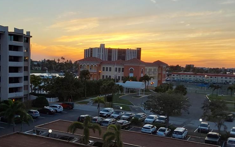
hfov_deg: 48.1
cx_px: 104
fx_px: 263
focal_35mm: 41
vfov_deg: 31.1
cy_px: 90
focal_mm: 2.91
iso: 50
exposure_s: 1/237
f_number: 1.9
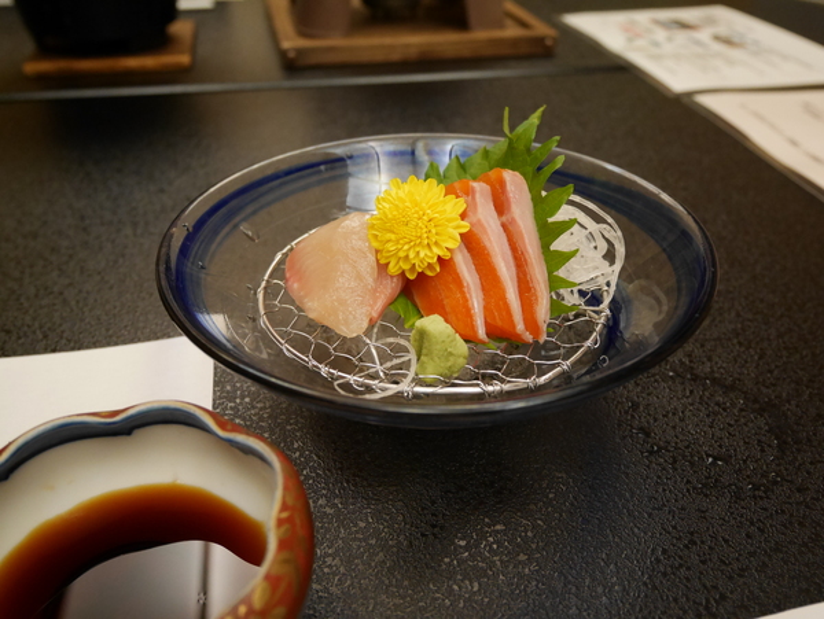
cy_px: 310
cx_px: 412
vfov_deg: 46.9
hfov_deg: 59.9
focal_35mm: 30
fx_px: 715
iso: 1600
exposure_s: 1/60
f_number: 3.8
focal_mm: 15
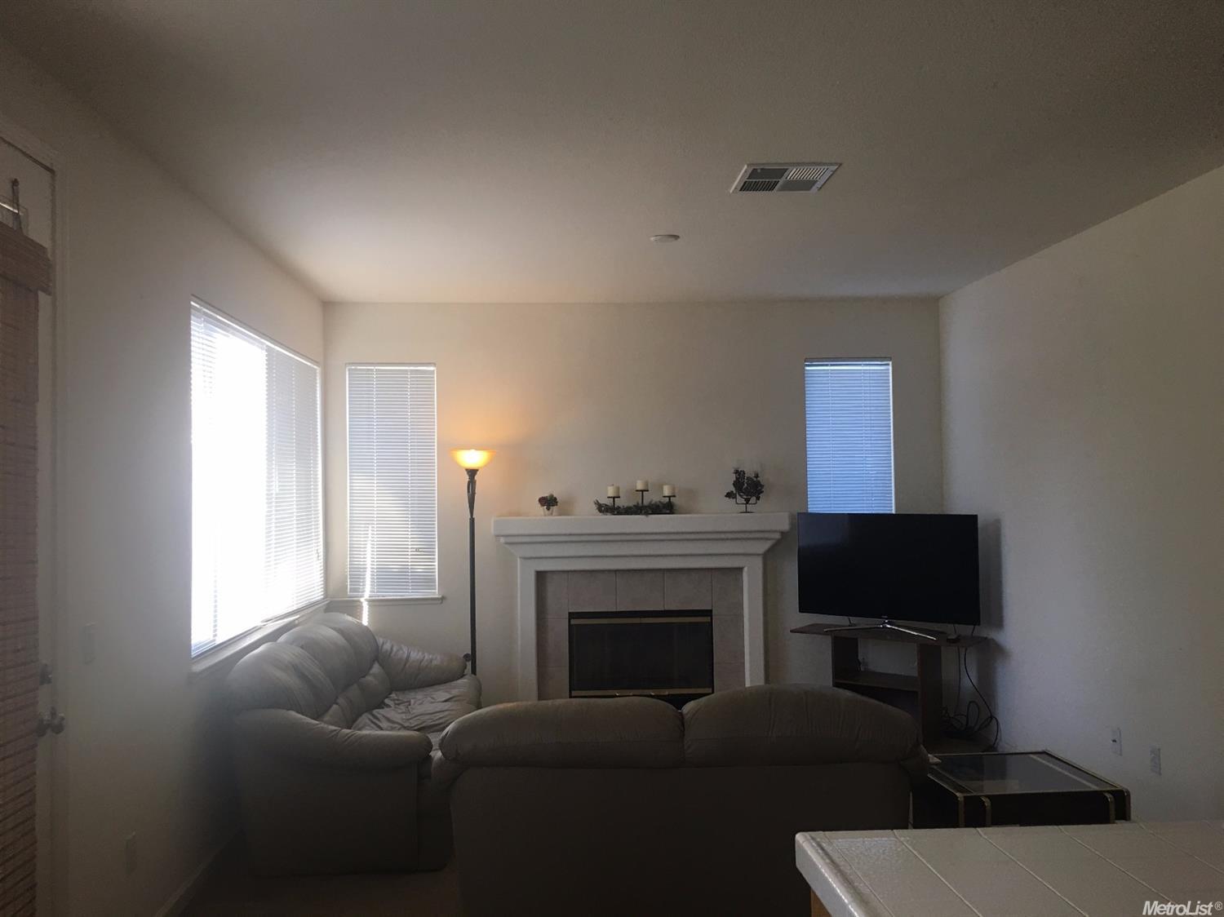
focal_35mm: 29
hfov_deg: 61.7
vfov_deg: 48.2
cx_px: 612
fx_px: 1025
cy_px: 458
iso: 32
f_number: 2.2
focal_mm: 4.15
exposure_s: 1/30
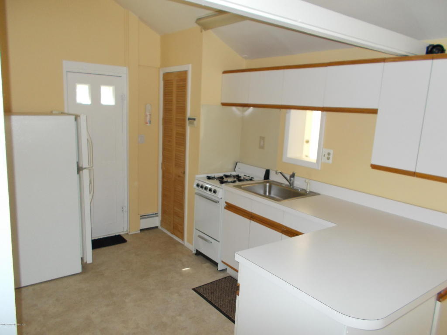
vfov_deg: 53.1
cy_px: 168
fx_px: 336
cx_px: 224
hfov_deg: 67.3
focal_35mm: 26
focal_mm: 4.6
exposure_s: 1/25
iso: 200
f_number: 3.2
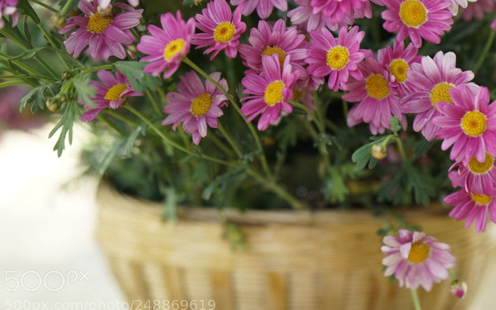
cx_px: 342
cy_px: 96
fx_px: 1730
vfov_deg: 10.2
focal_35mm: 128
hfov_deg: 16.3
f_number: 2.5
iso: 100
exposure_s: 1/80
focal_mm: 85
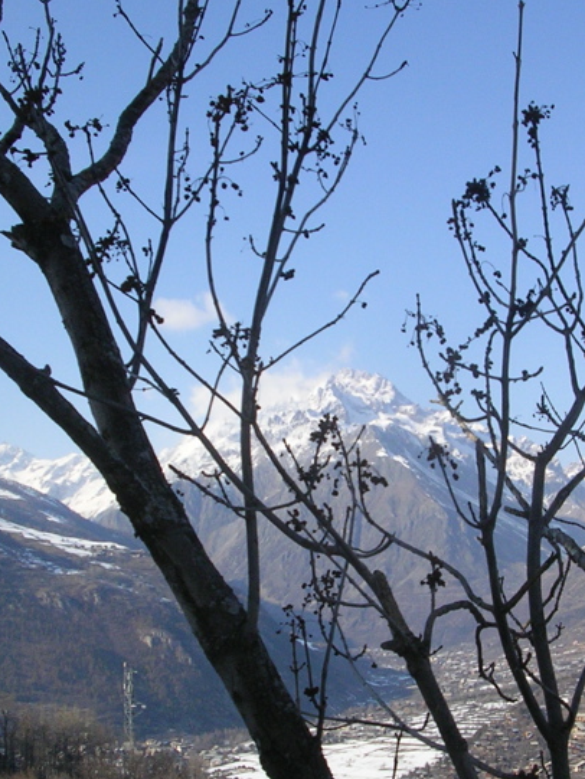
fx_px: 1329
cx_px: 415
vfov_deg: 32.5
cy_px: 488
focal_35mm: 59
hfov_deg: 24.6
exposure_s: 1/361
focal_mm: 5.8
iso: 71
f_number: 5.6
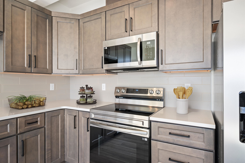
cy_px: 82
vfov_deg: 60.7
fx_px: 140
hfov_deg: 82.6
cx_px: 122
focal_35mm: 20
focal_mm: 20.5
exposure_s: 1
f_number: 8
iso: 100
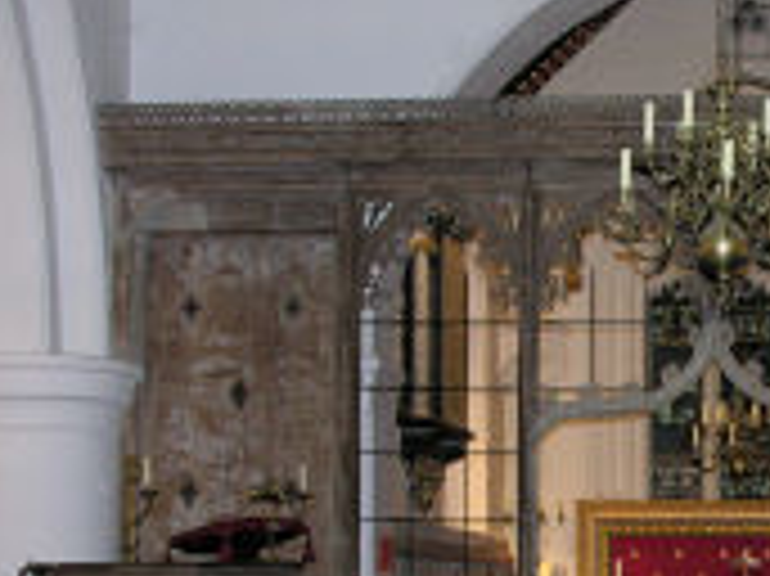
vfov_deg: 15.5
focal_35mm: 94
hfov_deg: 20.4
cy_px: 547
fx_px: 2089
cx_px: 702
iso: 154
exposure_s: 1/60.1
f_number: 2.8
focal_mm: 8.9
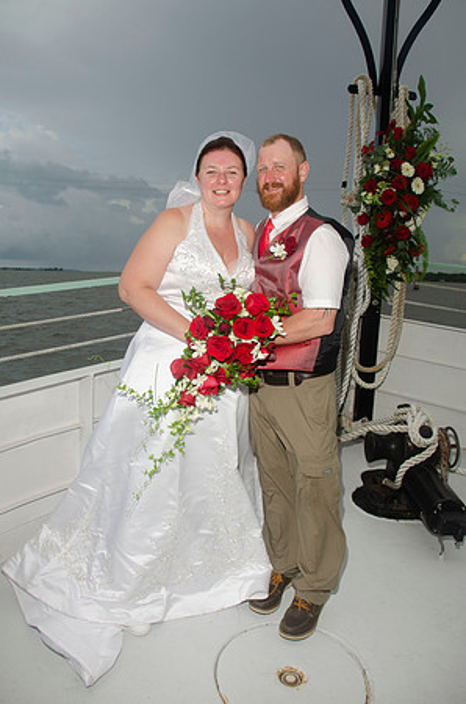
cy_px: 352
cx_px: 233
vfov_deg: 62.0
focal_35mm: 30
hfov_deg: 43.4
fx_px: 585
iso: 100
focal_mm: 20
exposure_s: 1/250
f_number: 6.3
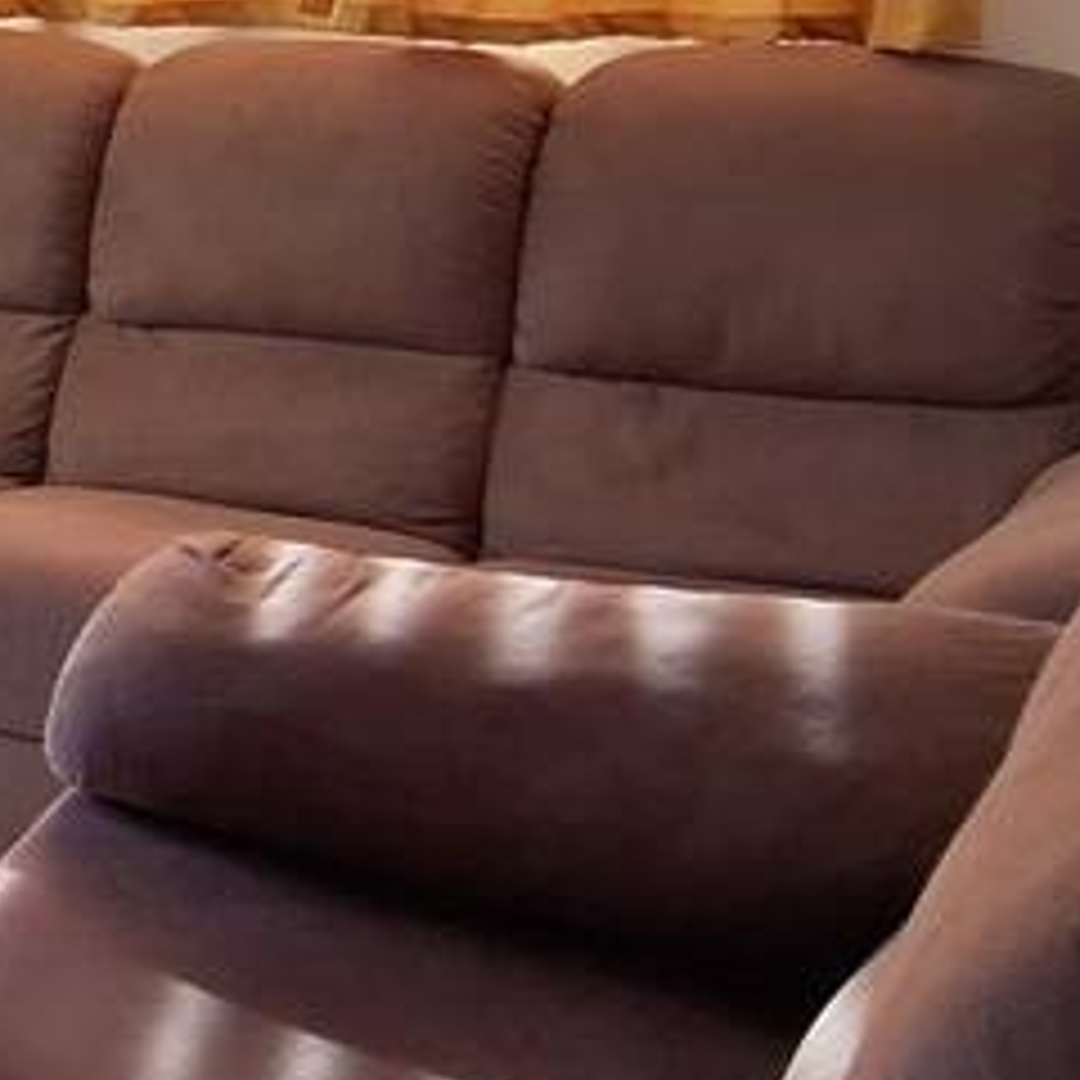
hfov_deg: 18.9
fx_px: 2436
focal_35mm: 69
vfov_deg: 24.5
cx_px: -891
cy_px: 194
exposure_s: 1/179
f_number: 2.2
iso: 40
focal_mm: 1.74
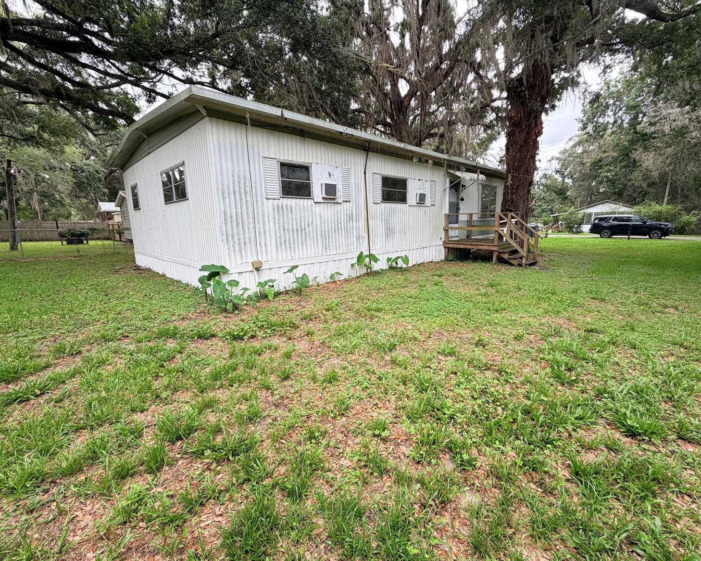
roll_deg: +2.1
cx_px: 354
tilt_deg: -10.4
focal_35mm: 15
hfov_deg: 96.8
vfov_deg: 84.0
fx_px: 311
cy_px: 278
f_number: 2.2
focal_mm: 2.22
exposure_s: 1/228
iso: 50
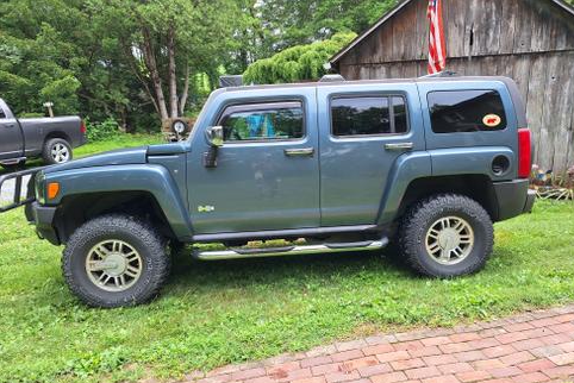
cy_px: 205
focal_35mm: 25
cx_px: 298
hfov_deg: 71.5
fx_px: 399
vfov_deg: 51.3
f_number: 1.8
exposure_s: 1/816
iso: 40
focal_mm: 5.54
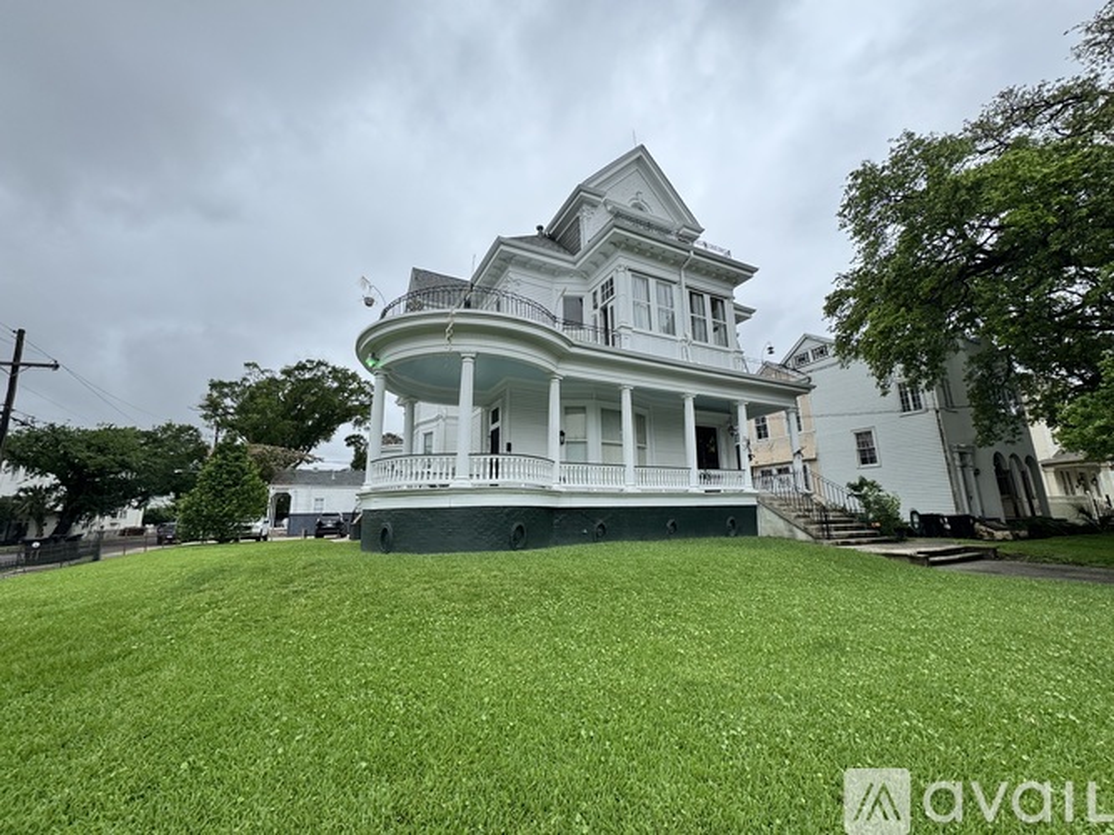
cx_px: 557
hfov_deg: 102.1
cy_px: 418
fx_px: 450
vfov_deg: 85.7
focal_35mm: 14
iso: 40
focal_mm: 2.22
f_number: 2.2
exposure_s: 1/1063
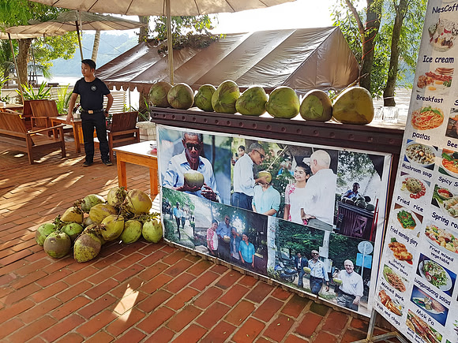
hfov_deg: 67.3
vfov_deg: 53.1
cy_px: 172
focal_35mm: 26
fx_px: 344
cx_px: 229
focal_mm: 4.2
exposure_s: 1/203
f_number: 1.7
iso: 40
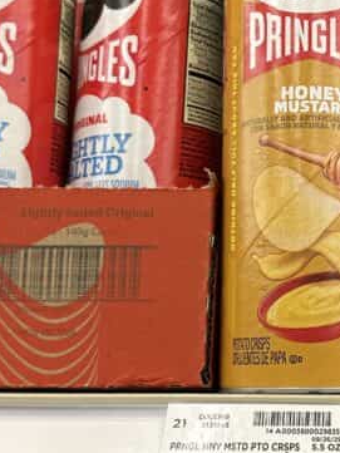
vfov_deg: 28.5
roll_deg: +1.6
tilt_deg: +7.0
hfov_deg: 21.0
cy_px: 217
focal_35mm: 68
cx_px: 329
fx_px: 890
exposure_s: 1/106
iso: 160
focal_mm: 6.86
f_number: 1.78
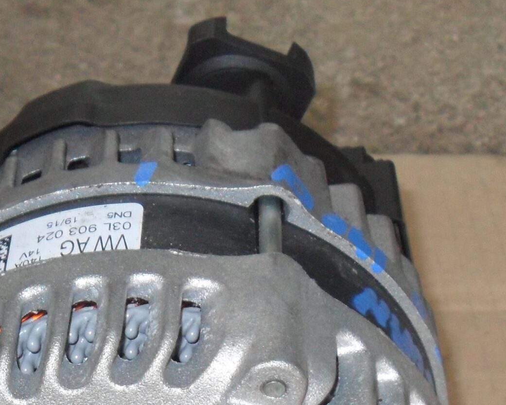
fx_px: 1258
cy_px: 447
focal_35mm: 84
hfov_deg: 22.7
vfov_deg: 17.6
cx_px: 210
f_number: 3
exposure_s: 1/45
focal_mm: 6.3
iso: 200
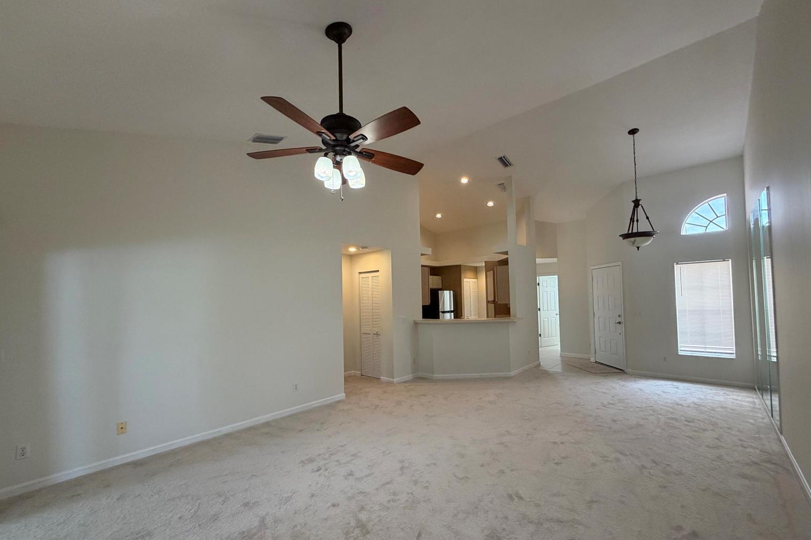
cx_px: 403
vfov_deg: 77.2
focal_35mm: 15
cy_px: 289
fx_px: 338
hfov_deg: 100.4
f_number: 2.2
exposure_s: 1/120
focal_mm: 2.22
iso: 250
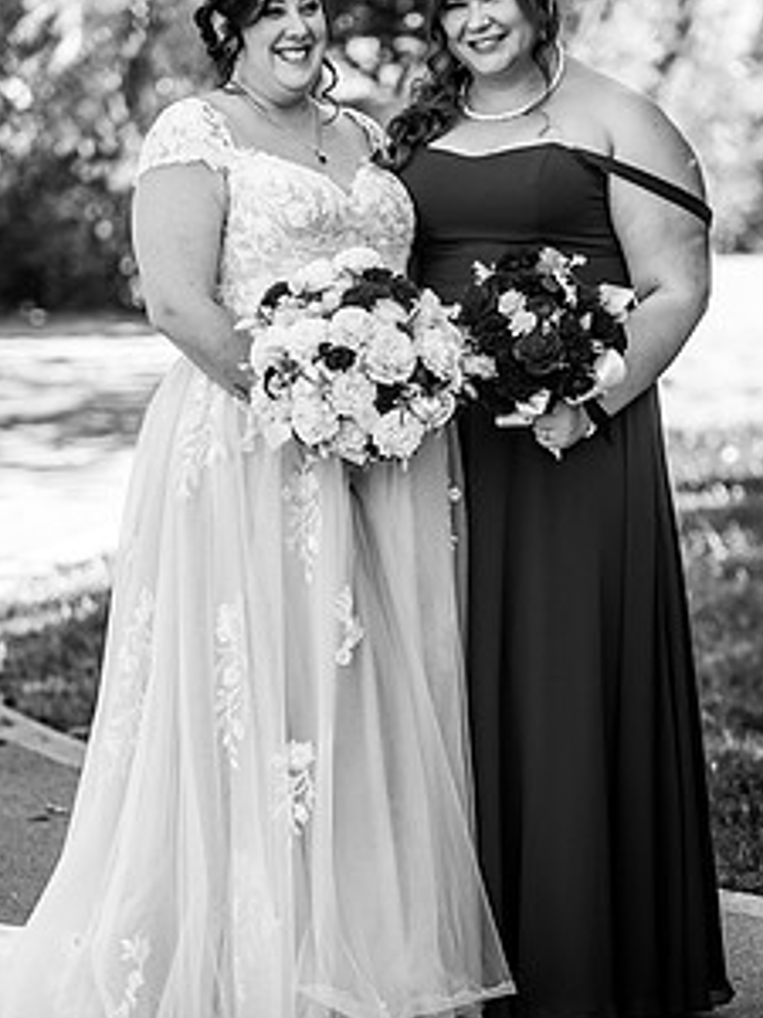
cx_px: 370
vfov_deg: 10.1
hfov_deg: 7.6
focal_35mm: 195
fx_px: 5731
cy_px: 499
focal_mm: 135
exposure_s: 1/1000
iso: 400
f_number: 2.8
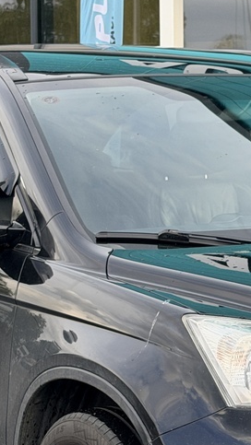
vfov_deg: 13.8
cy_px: 307
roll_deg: +0.0
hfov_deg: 7.8
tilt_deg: -5.2
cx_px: 244
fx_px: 1844
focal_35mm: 156
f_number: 1.78
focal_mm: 6.76
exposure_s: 1/712
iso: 64
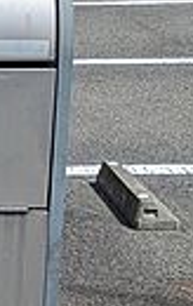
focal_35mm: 130
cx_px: -169
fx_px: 1087
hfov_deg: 9.6
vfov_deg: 16.0
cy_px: 129
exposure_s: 1/3953
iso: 44
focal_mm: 5.43
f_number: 1.89
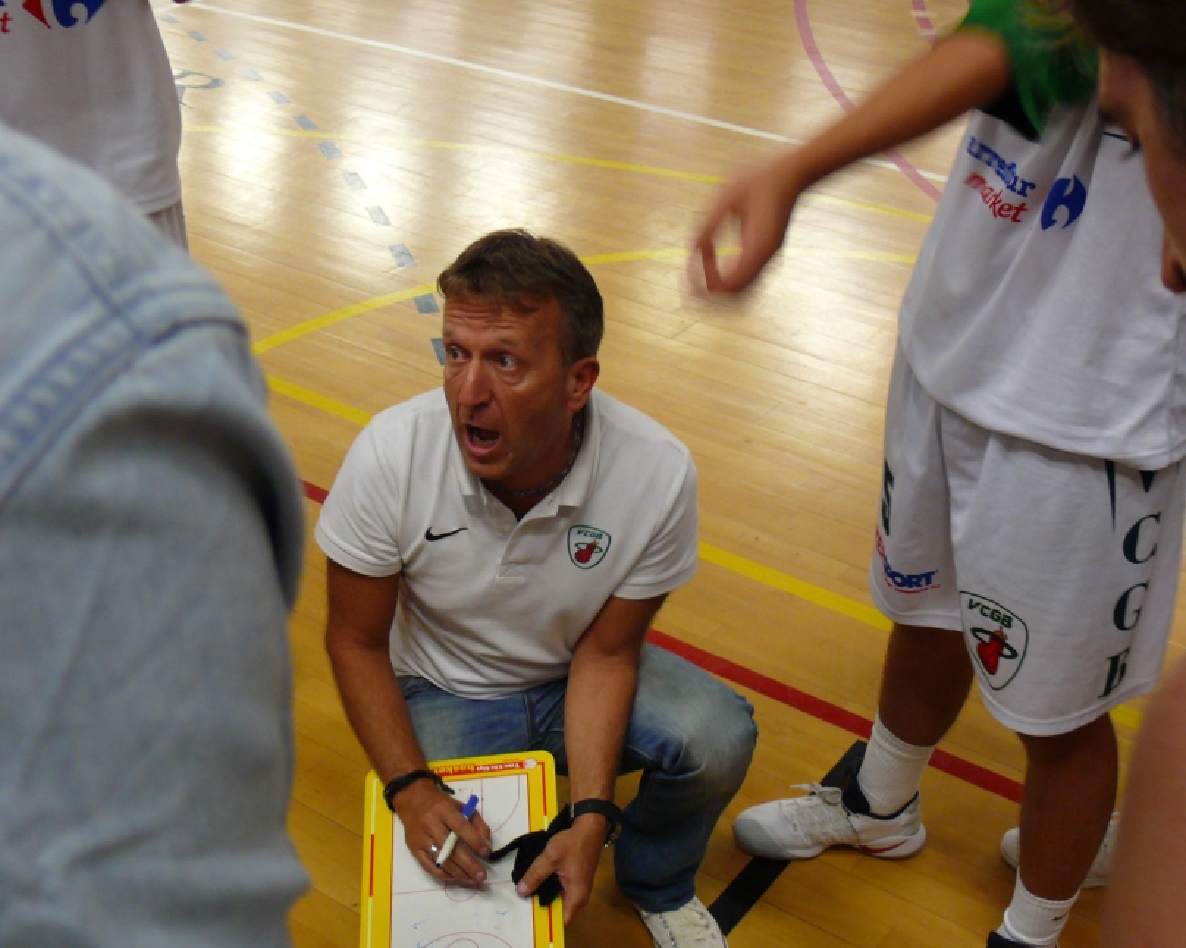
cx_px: 546
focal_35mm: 47
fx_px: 1649
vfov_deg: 32.1
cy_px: 496
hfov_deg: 39.5
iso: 200
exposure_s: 1/30
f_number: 2.8
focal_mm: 7.9
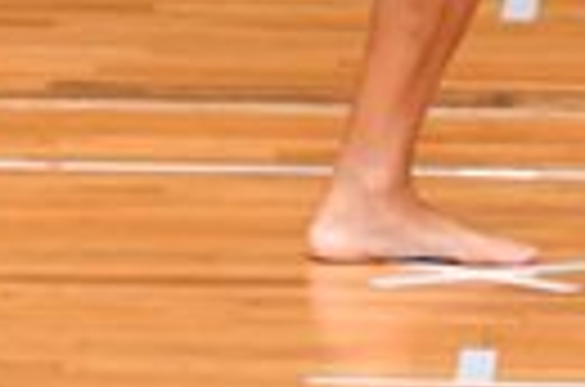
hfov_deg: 1.6
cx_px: 745
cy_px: -608
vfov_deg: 1.1
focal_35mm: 1295
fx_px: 20992
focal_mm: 145
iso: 3200
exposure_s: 1/400
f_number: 5.6
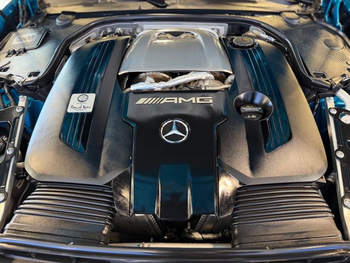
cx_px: 175
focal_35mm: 24
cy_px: 132
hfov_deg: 71.6
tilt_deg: -45.1
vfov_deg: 56.8
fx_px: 243
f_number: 1.78
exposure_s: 1/60
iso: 250
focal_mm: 6.76
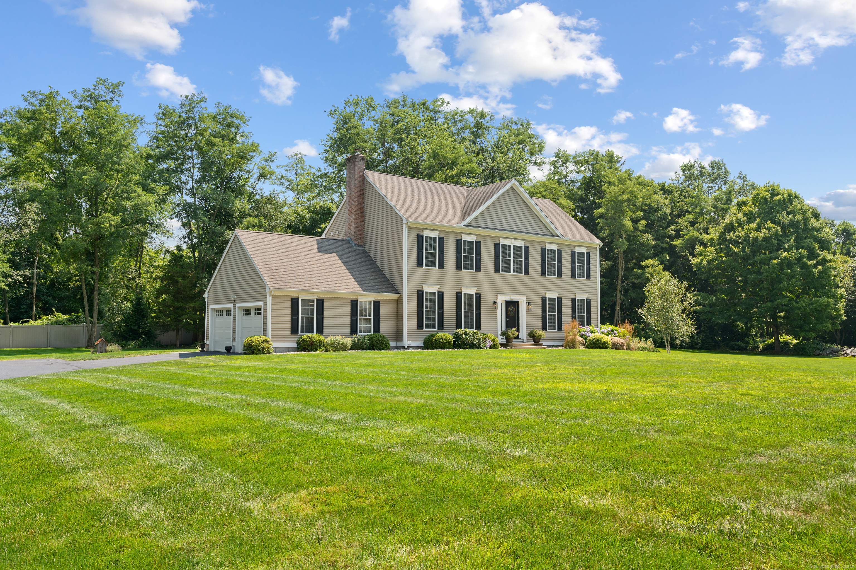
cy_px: 285
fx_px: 713
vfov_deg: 43.6
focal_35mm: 30
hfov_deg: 62.0
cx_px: 428
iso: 100
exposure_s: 1/200
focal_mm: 30
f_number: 11
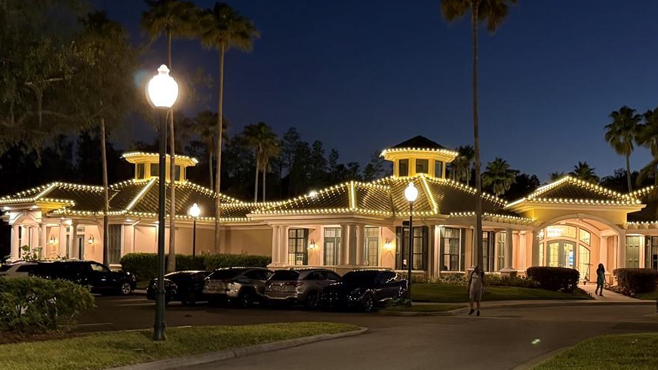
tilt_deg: -0.5
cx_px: 468
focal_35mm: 48
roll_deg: -1.3
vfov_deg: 24.7
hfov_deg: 42.0
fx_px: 837
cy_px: 264
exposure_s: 1/30
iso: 1000
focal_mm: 6.76
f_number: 1.78
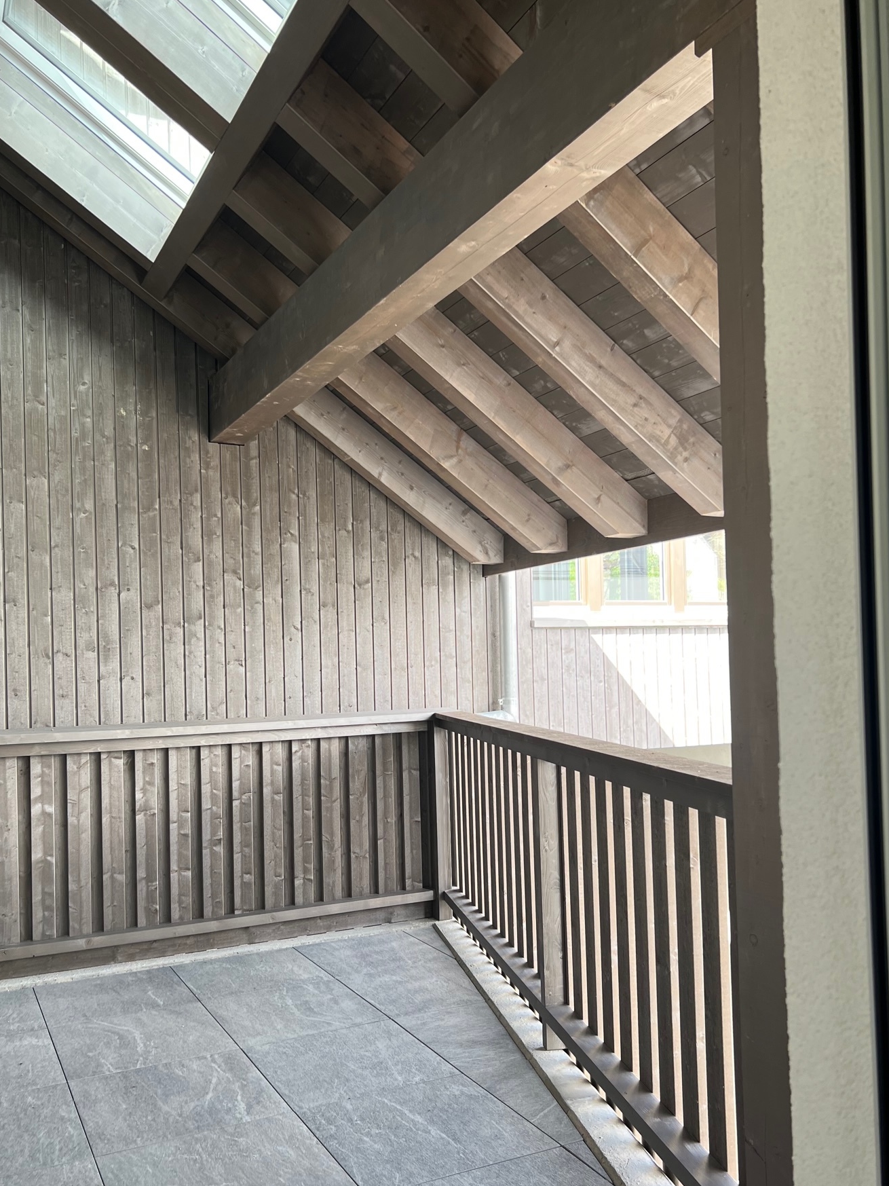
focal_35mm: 30
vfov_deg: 59.9
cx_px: 425
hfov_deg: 46.8
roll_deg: +2.0
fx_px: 1027
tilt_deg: +1.5
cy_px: 635
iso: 50
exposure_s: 1/165
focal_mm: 5.7
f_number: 1.5
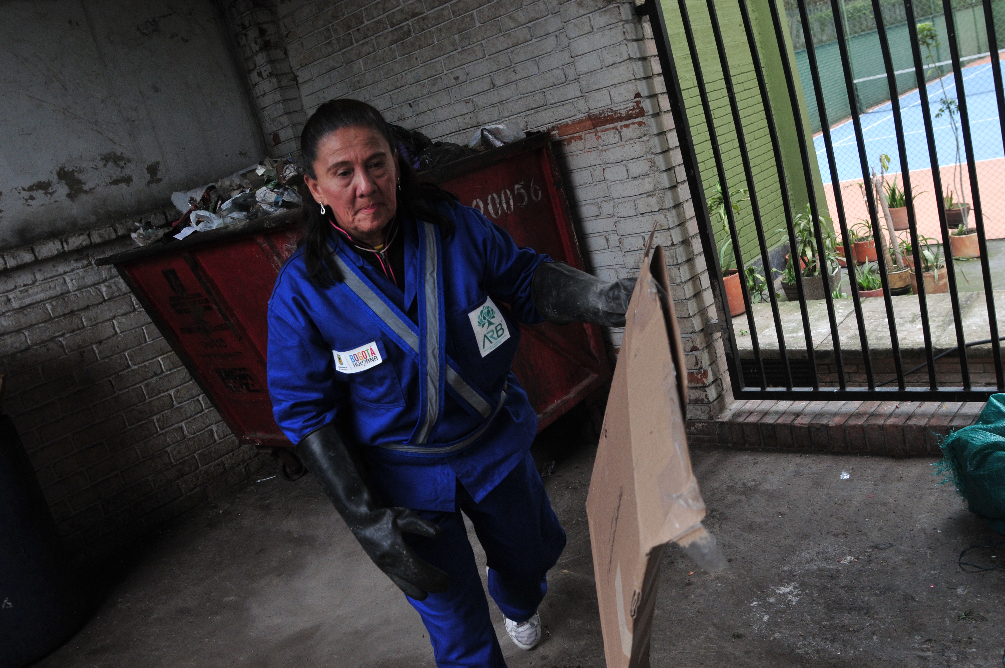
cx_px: 502
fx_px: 836
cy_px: 334
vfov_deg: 43.5
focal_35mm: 30
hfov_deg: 62.0
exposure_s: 1/320
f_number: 4.5
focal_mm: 20
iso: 640
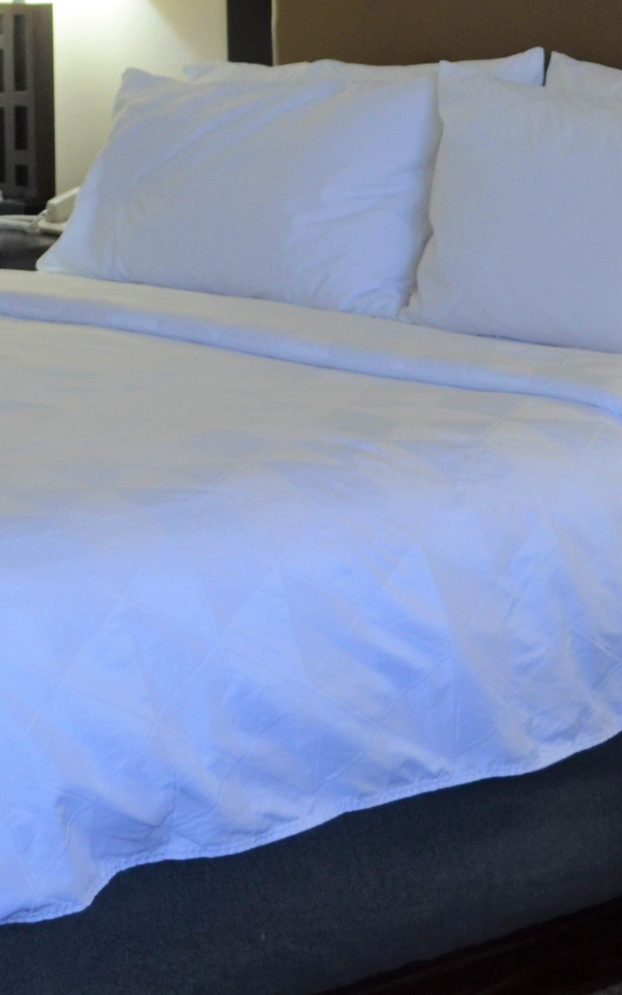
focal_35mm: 98
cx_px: 276
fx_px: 2657
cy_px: 1
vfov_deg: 20.5
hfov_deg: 13.3
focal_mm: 20
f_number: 4
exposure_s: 1/60
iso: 450
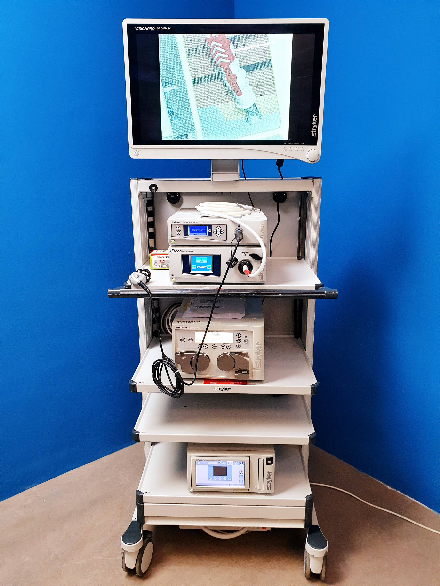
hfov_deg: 53.1
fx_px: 441
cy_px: 293
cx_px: 220
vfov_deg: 67.3
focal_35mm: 26
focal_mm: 4.3
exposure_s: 1/50
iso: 200
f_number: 2.4
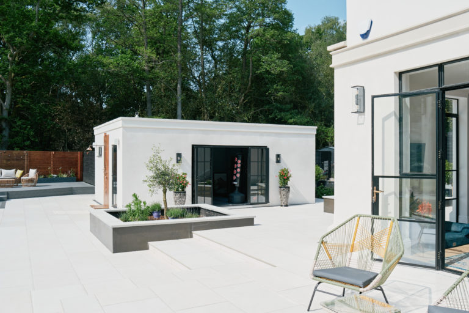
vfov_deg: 43.6
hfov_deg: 61.9
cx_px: 234
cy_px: 156
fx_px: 391
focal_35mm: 30
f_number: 11
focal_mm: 20
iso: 160
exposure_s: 1/125
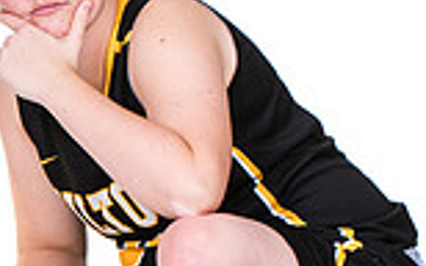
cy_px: 217
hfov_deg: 4.1
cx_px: -80
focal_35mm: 515
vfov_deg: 2.5
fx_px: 5975
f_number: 6.3
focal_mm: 82
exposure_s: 1/160
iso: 200
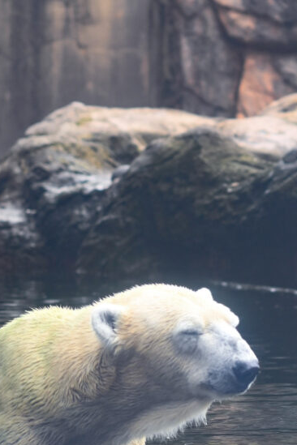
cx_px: 54
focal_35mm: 293
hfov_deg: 4.7
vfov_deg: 7.0
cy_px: 78
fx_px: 3626
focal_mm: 105
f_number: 2.5
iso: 220
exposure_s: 1/160
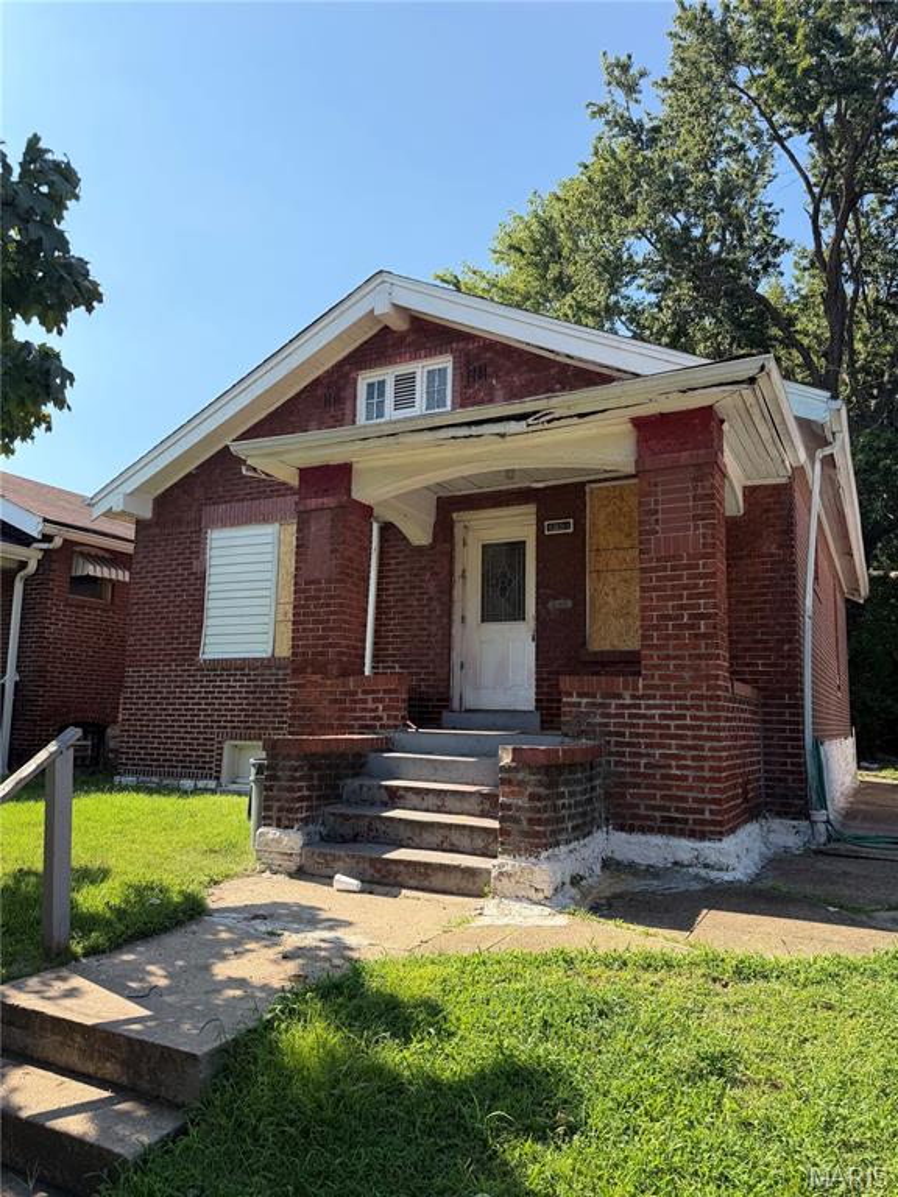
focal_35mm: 24
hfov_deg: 56.8
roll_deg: -0.4
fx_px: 830
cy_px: 598
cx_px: 449
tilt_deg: +8.0
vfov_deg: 71.6
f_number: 1.78
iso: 80
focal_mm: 6.76
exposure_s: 1/2169
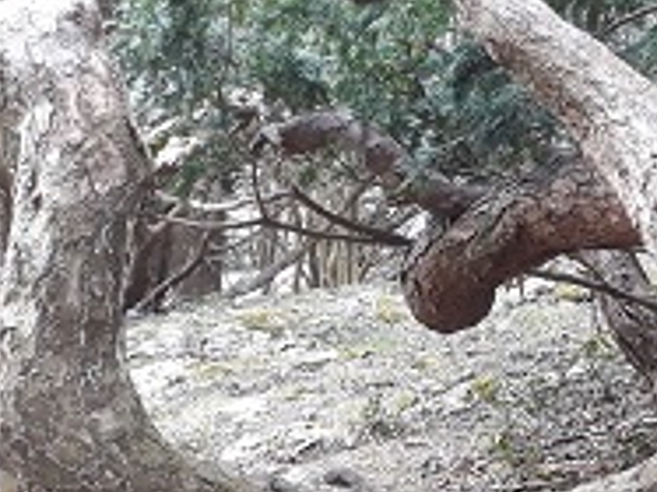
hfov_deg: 22.5
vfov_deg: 19.1
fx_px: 1460
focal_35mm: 77
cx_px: 866
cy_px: 281
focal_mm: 3.71
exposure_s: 1/50
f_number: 1.7
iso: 125
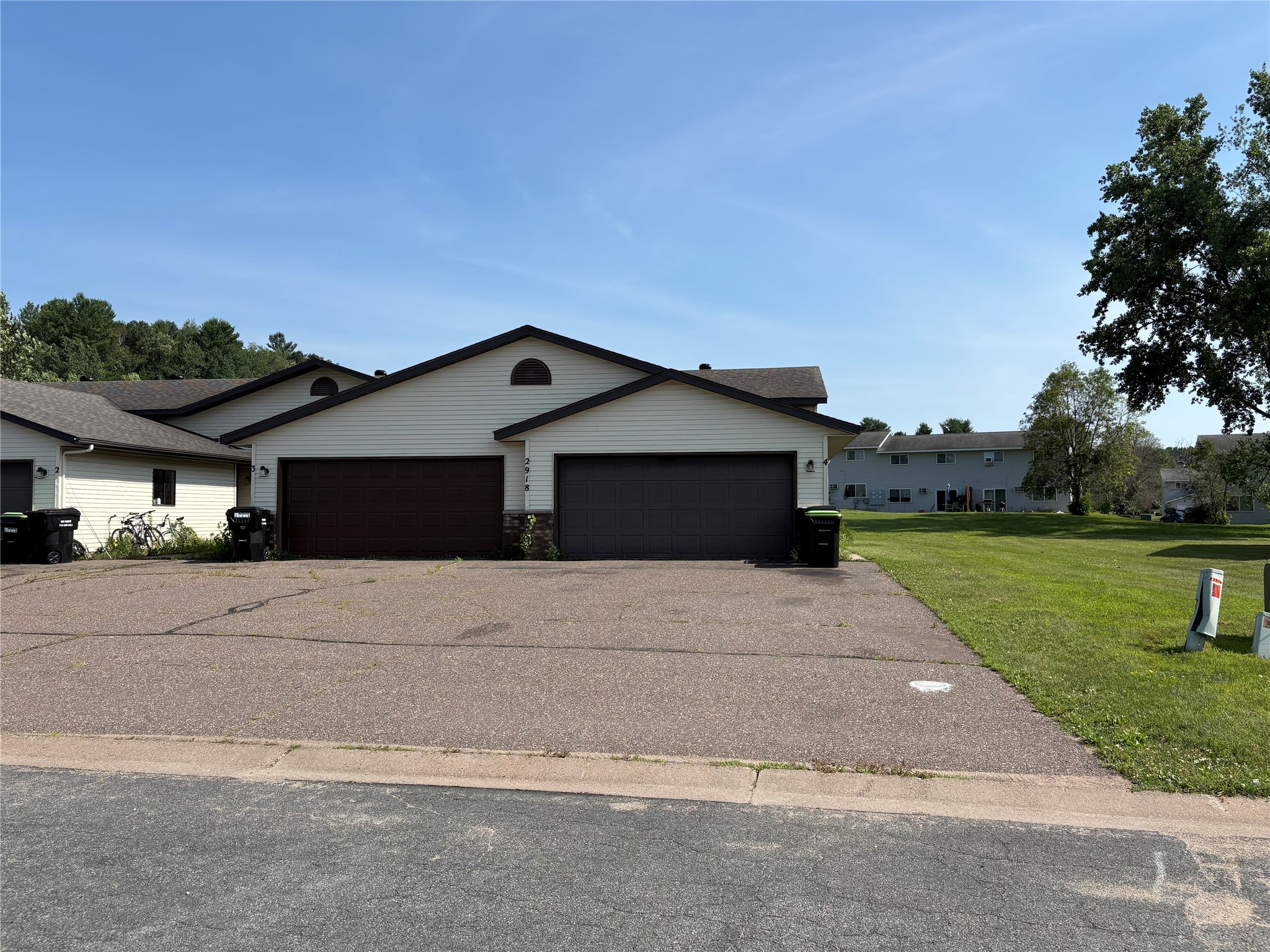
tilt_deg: +2.9
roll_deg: +0.6
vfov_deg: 53.1
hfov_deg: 67.3
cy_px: 476
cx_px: 635
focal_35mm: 26
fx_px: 954
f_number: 1.6
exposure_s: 1/3831
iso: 50
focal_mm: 5.96
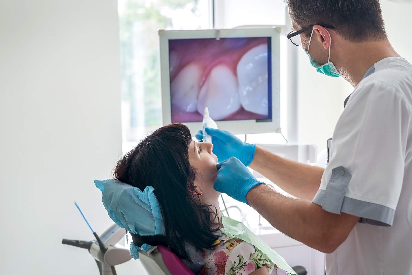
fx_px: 675
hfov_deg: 33.9
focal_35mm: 59
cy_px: 158
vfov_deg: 23.0
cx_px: 234
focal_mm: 50
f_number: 3.5
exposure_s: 1/125
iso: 500
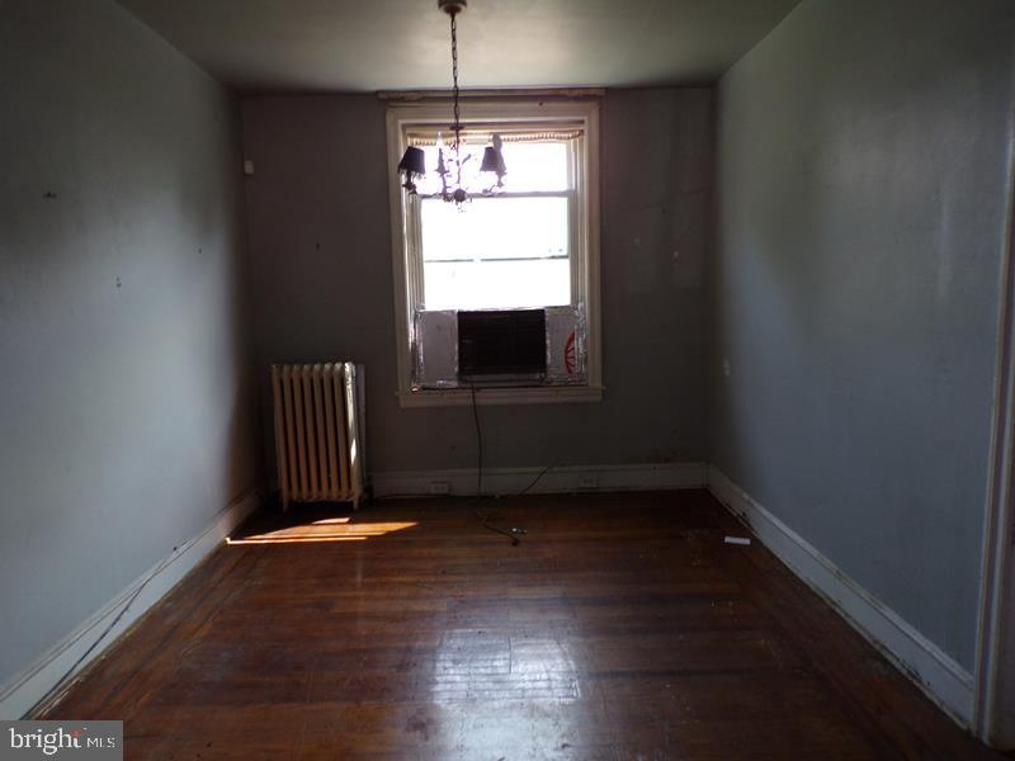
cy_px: 380
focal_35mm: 24
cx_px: 508
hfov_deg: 71.6
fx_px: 704
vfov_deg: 56.8
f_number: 3
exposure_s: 1/34
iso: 125
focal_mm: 4.3
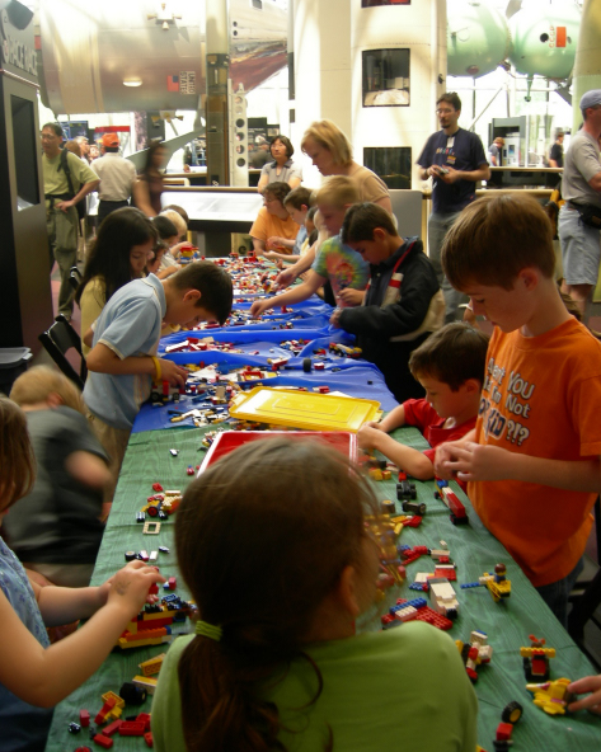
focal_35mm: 38
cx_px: 300
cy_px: 372
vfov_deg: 48.0
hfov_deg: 39.1
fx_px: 846
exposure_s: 1/11.4
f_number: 2.7
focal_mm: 7.5
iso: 64
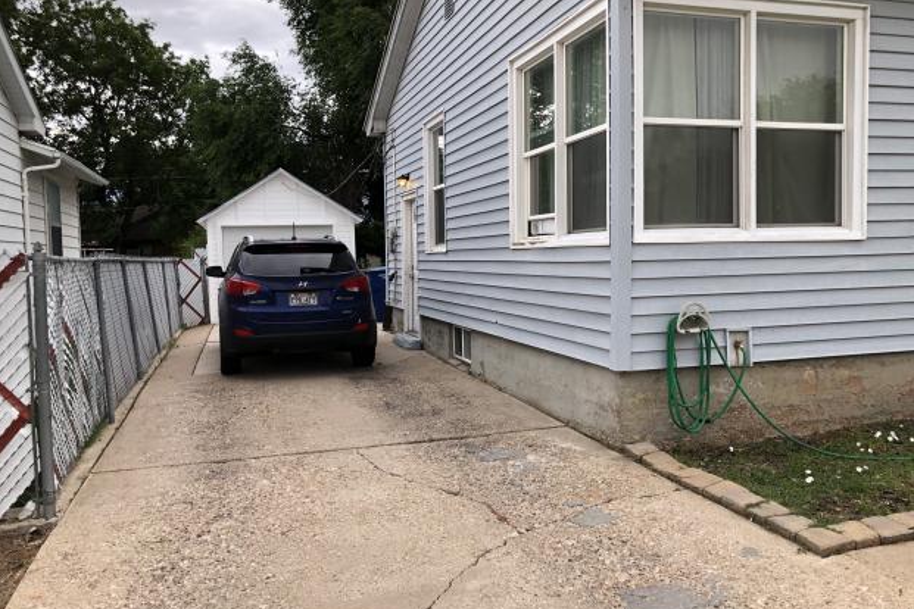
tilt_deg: -4.5
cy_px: 300
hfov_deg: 61.9
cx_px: 468
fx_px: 762
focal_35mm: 30
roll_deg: +0.7
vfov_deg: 43.6
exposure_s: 1/120
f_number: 1.8
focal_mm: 3.99
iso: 25
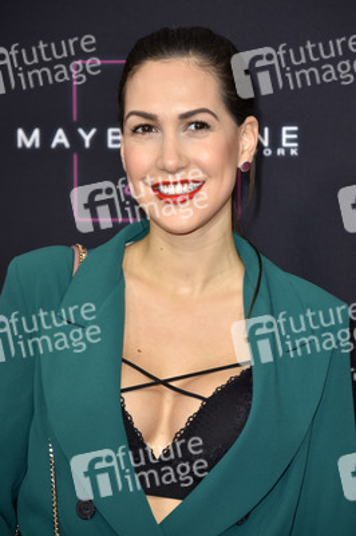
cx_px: 178
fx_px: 2526
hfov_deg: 8.1
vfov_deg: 12.1
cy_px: 268
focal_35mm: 170
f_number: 5.6
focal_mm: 170
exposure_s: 1/160
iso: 640
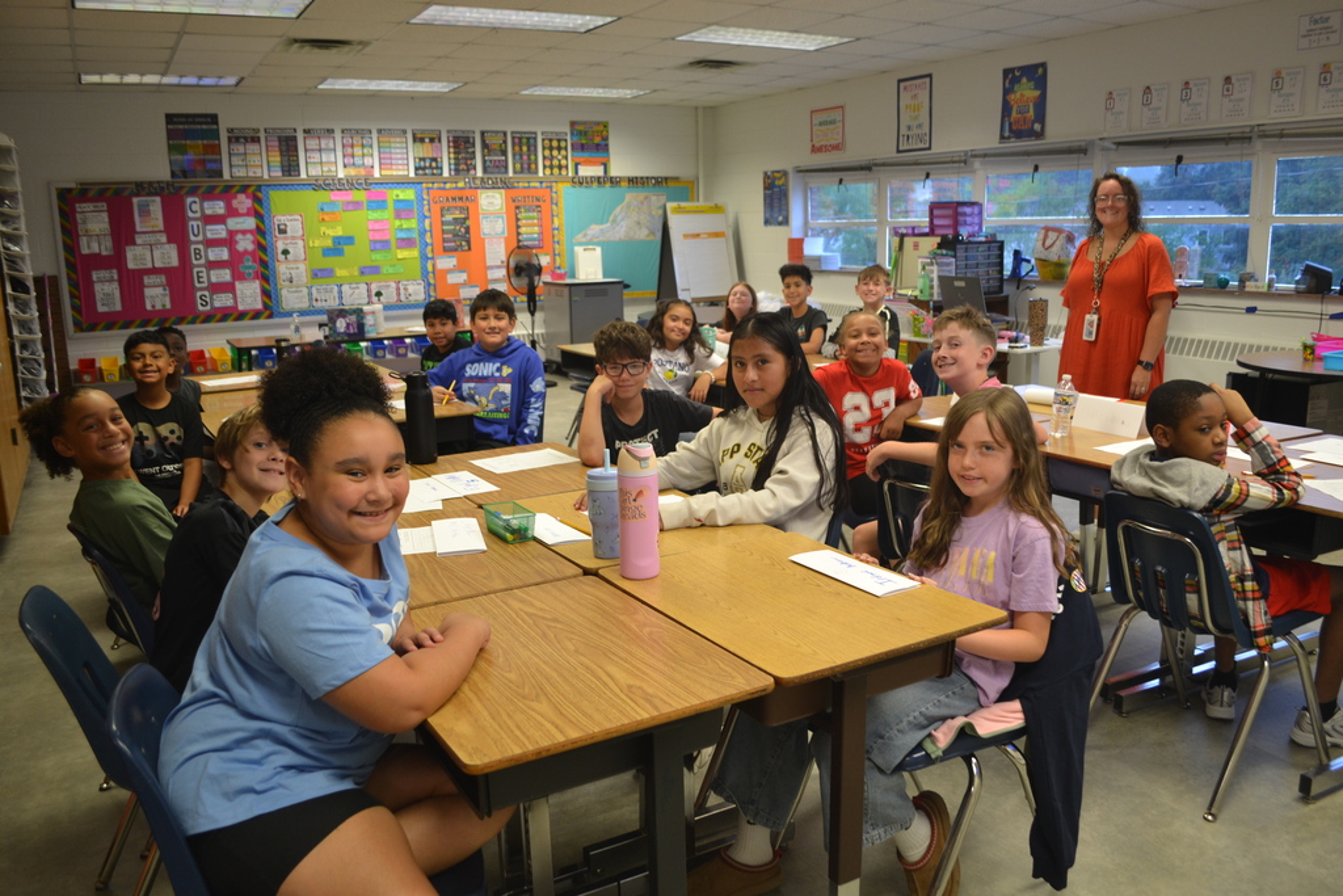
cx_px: 672
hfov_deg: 67.4
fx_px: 1007
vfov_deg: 47.9
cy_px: 448
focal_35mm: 27
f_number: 3.5
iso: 400
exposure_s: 1/50
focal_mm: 18
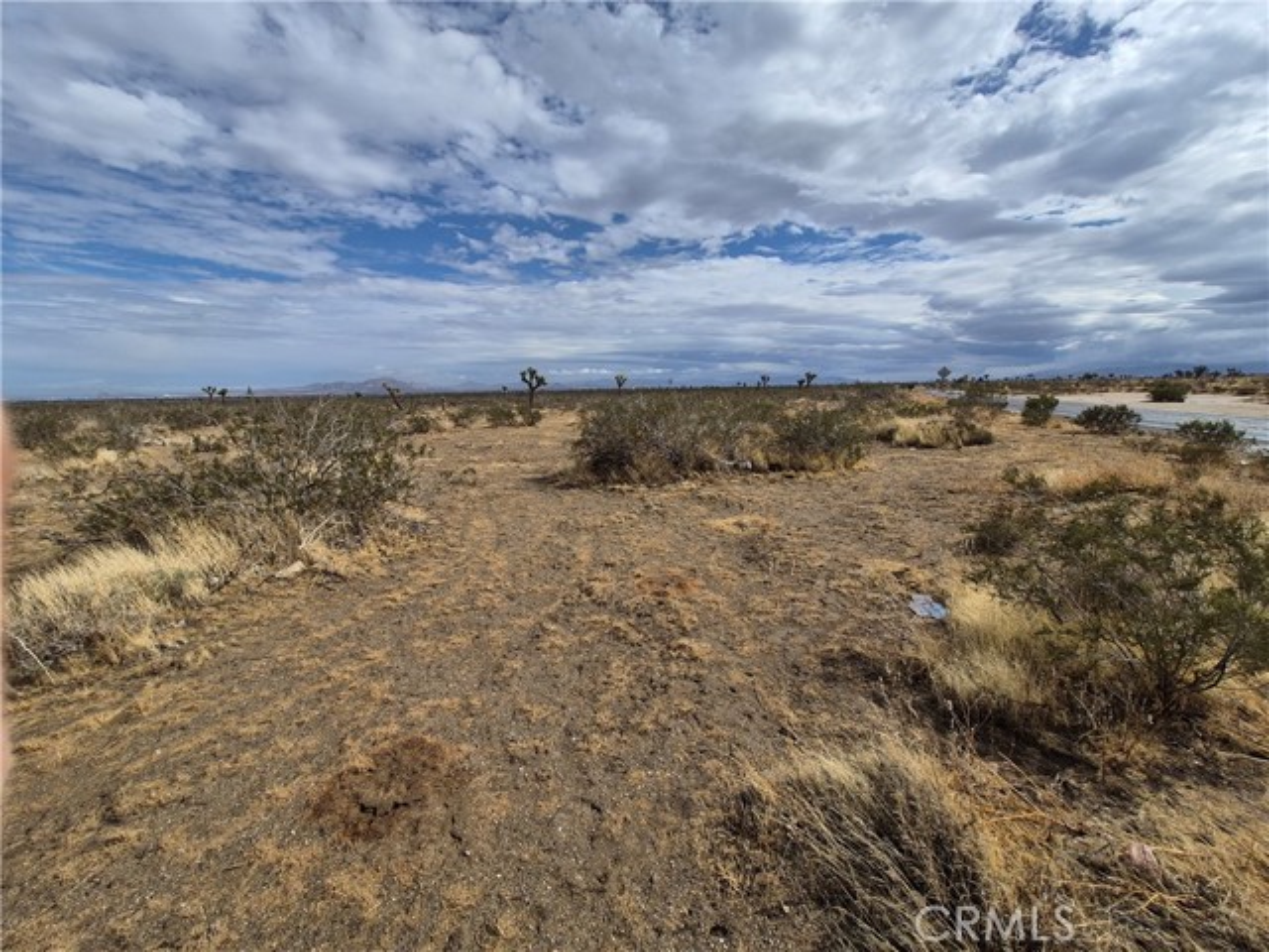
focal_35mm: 13
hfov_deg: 106.2
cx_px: 634
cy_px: 476
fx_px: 477
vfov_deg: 89.9
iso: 40
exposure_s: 1/3864
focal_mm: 1.74
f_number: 2.2
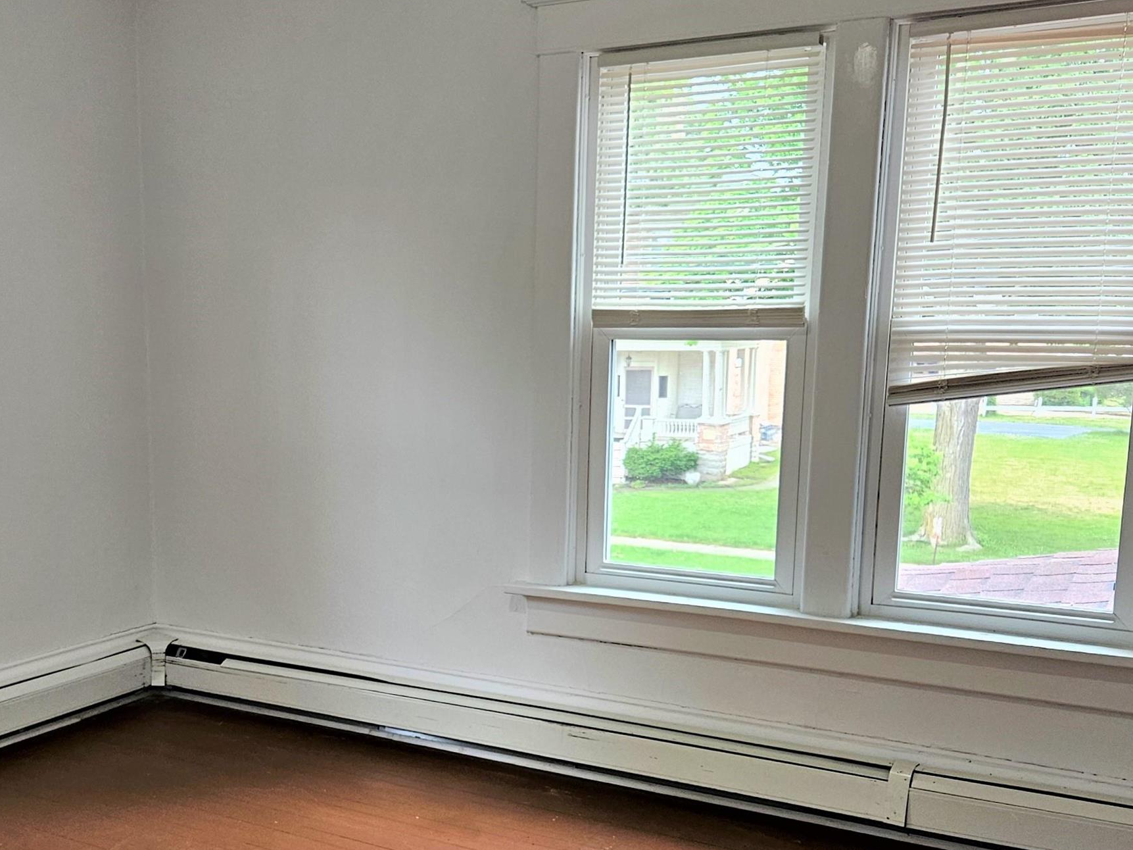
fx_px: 1342
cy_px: 584
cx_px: 365
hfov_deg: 45.0
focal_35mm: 41
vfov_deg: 34.7
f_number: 1.8
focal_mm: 5.4
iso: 160
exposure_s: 1/120
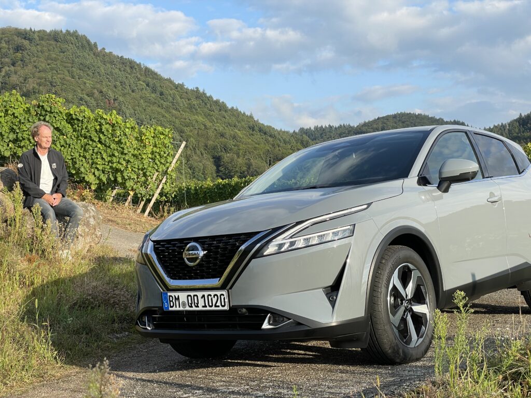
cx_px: 266
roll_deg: +1.5
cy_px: 199
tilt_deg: +2.3
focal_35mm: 52
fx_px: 798
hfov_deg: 36.8
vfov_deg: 28.0
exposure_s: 1/666
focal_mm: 6
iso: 25
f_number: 2
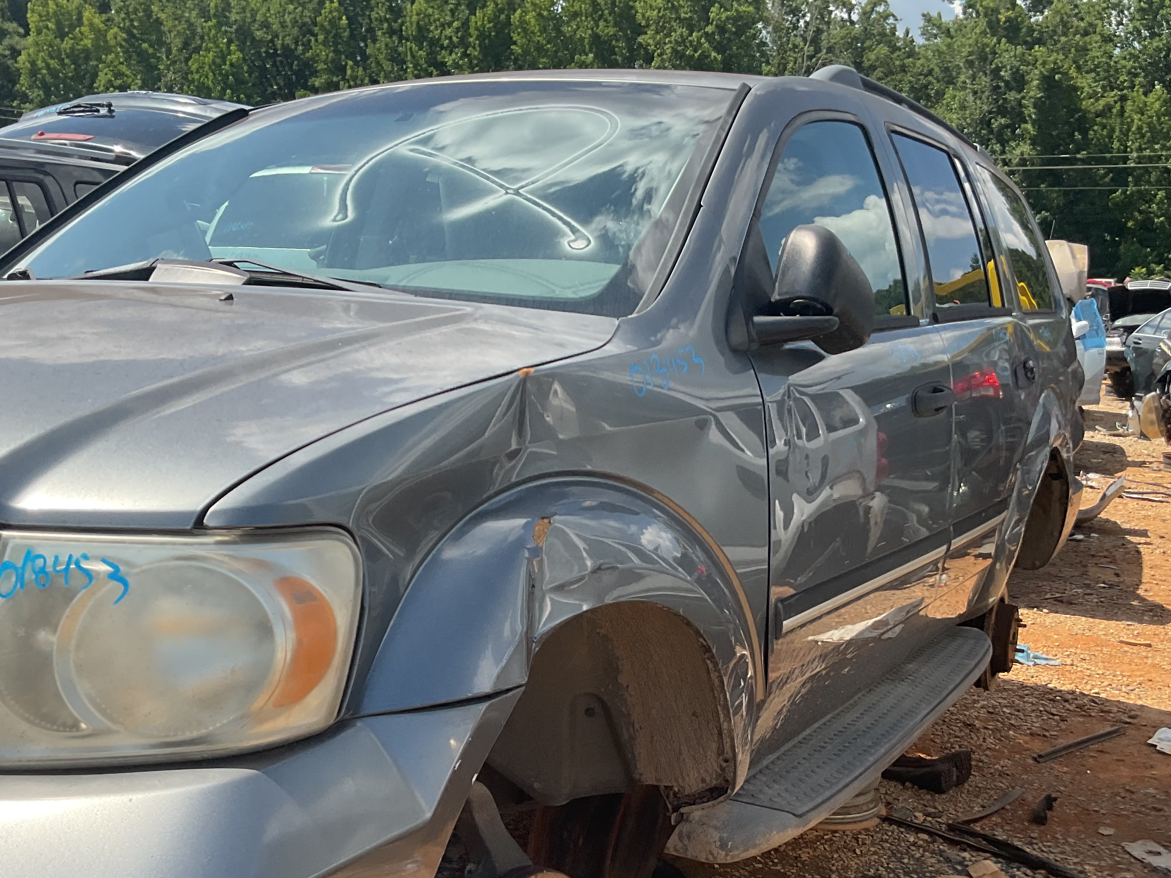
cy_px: 569
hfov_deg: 43.8
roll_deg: +0.0
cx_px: 558
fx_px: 1455
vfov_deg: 33.4
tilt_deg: -10.9
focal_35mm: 43
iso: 16
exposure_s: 1/944
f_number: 1.8
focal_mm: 3
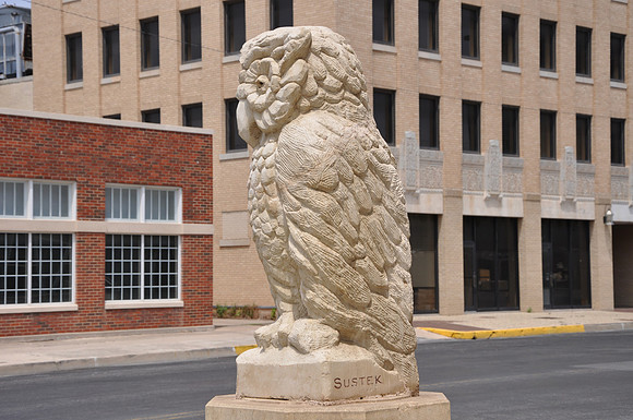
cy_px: 210
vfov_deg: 18.1
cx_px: 316
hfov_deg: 27.0
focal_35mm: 75
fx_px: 1317
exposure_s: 1/320
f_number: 9
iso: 200
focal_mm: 50
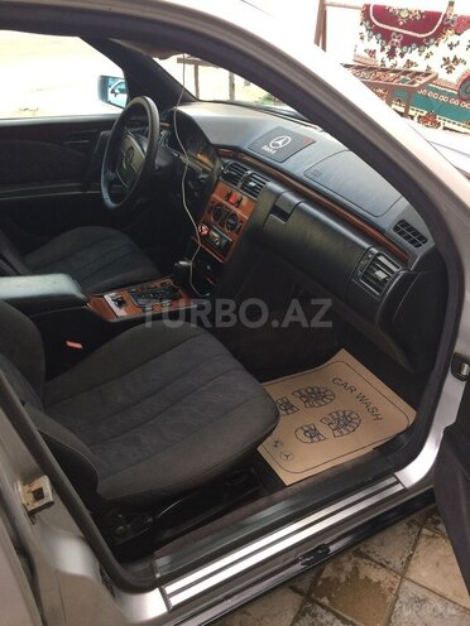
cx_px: 235
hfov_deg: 48.2
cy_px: 313
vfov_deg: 61.7
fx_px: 525
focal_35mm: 29
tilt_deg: -36.0
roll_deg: -2.5
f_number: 2.2
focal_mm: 4.15
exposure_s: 1/33
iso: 32
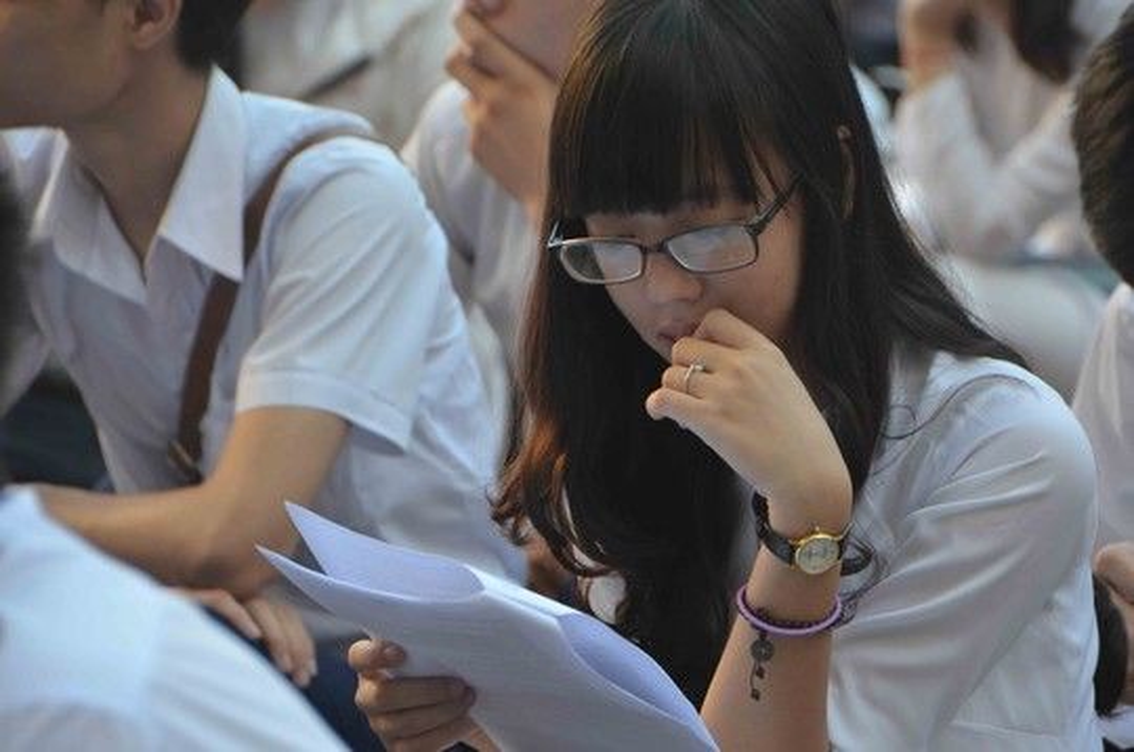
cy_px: 376
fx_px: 9433
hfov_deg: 6.9
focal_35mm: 300
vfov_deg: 4.6
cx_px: 567
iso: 320
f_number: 6.3
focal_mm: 200
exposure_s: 1/100
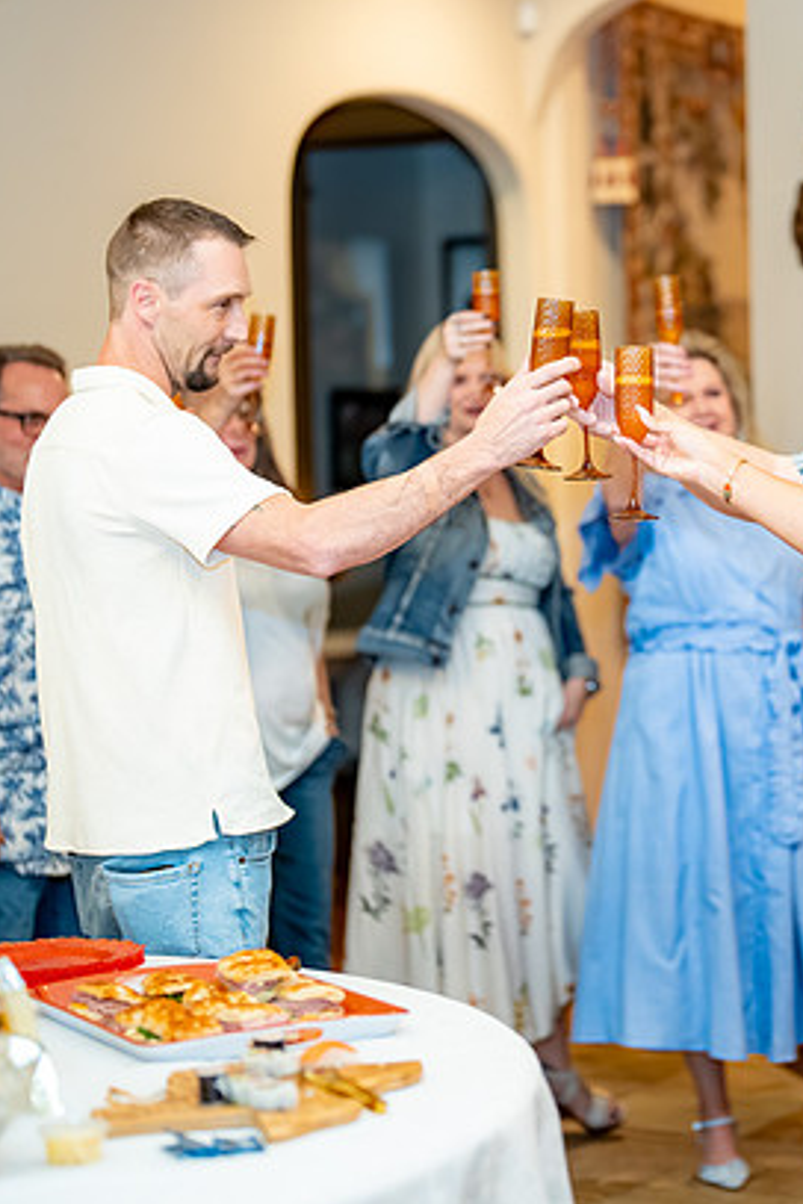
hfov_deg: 15.6
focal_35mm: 87
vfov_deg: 23.4
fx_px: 2911
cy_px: 546
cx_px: 690
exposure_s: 1/400
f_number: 1.2
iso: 1000
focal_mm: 50
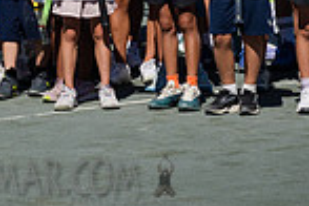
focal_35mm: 295
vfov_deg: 4.6
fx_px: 2532
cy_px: -210
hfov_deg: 7.0
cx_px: 9
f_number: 8
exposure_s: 1/640
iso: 200
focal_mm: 66
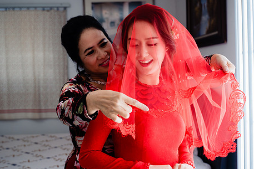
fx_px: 388
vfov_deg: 24.6
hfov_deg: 36.2
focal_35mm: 55
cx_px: 136
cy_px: 81
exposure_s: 1/200
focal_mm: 38
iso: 250
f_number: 3.5
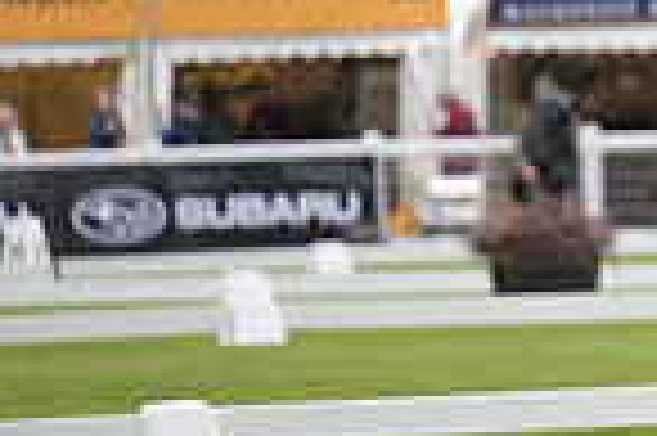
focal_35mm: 675
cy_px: -115
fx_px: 12305
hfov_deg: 3.0
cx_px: 1179
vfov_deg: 2.0
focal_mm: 170
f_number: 3.2
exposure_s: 1/1250
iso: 250
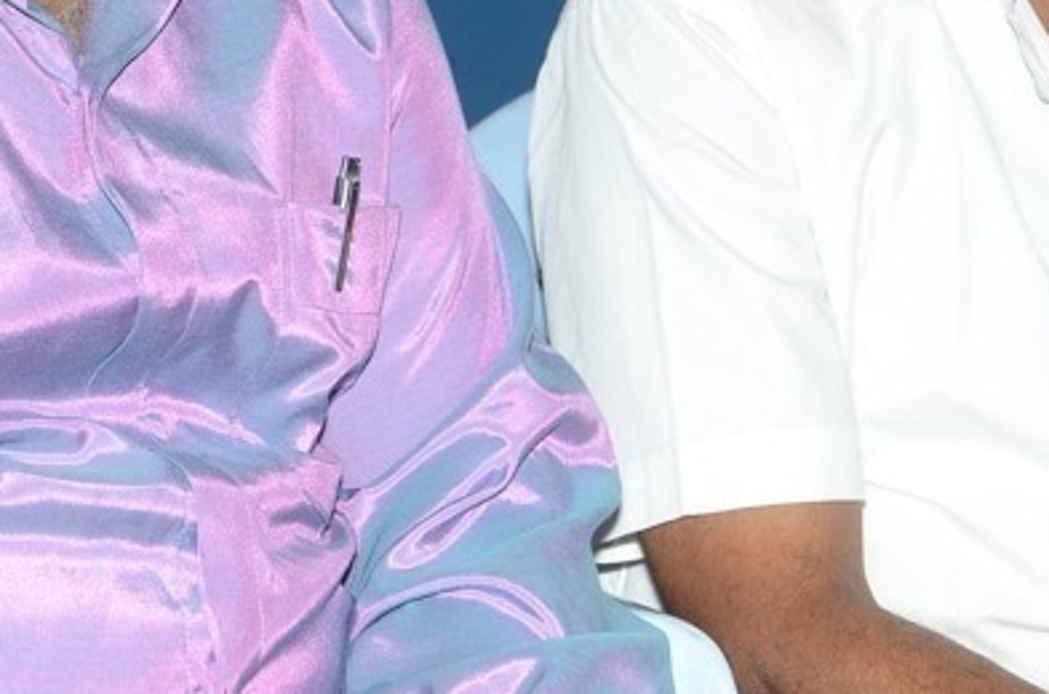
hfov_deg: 8.2
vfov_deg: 5.4
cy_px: -31
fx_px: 7325
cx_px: 395
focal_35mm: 252
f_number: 5.6
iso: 400
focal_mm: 66
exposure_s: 1/125
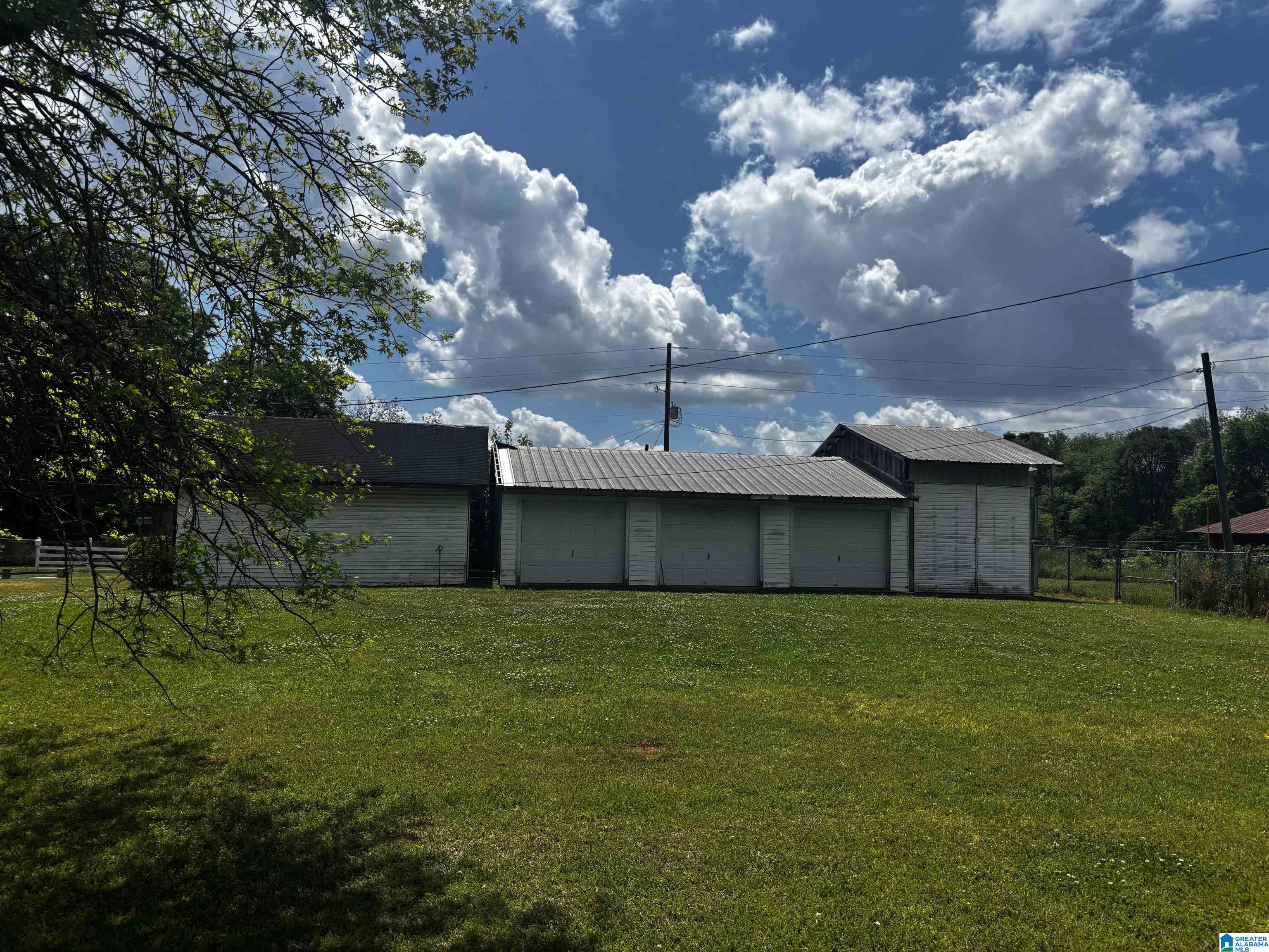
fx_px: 953
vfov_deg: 53.1
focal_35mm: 26
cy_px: 476
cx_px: 634
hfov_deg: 67.3
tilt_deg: +5.9
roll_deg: +0.1
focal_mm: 5.96
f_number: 1.6
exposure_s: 1/7194
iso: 50
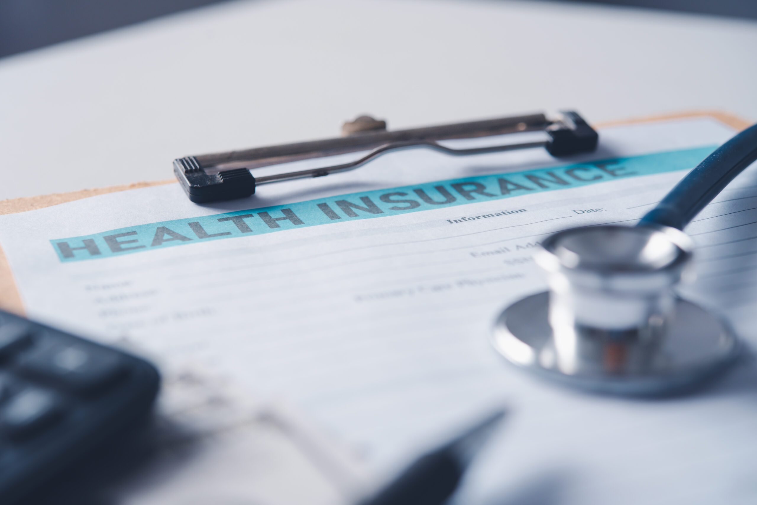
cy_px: 252
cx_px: 378
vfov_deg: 22.6
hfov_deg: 33.4
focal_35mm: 60
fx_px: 1262
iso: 200
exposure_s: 1/60
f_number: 5.6
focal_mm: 60
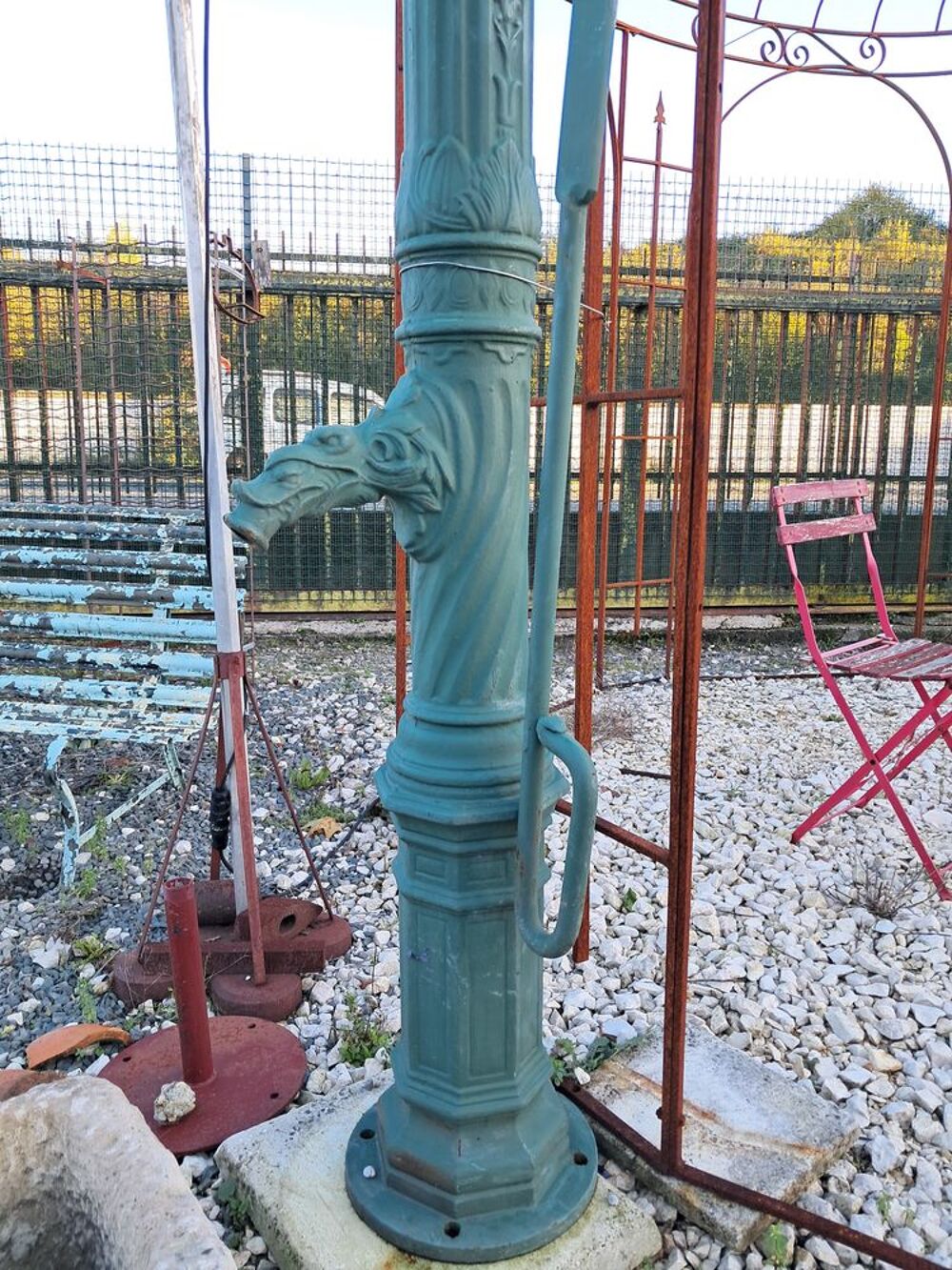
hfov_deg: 51.4
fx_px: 990
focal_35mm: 27
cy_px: 635
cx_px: 476
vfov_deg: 65.3
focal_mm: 4
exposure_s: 1/50
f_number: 1.8
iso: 50
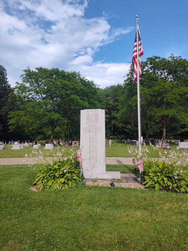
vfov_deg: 73.9
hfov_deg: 58.9
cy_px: 126
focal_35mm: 23
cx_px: 94
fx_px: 167
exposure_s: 1/1530
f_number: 1.8
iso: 100
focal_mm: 5.56
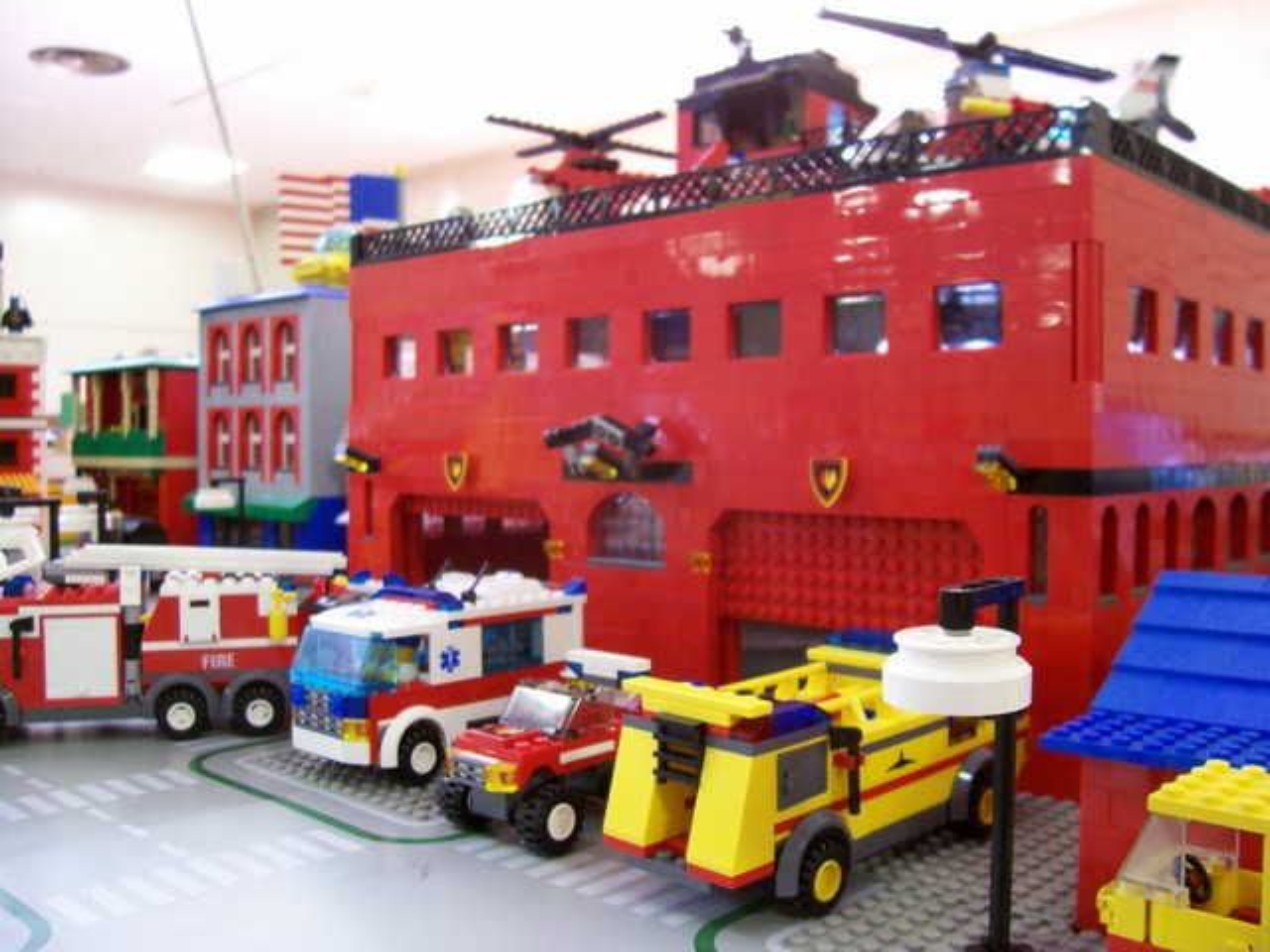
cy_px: 476
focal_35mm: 34
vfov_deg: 41.8
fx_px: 1247
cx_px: 635
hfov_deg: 54.0
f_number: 2.7
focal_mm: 5.6
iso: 160
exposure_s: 1/8
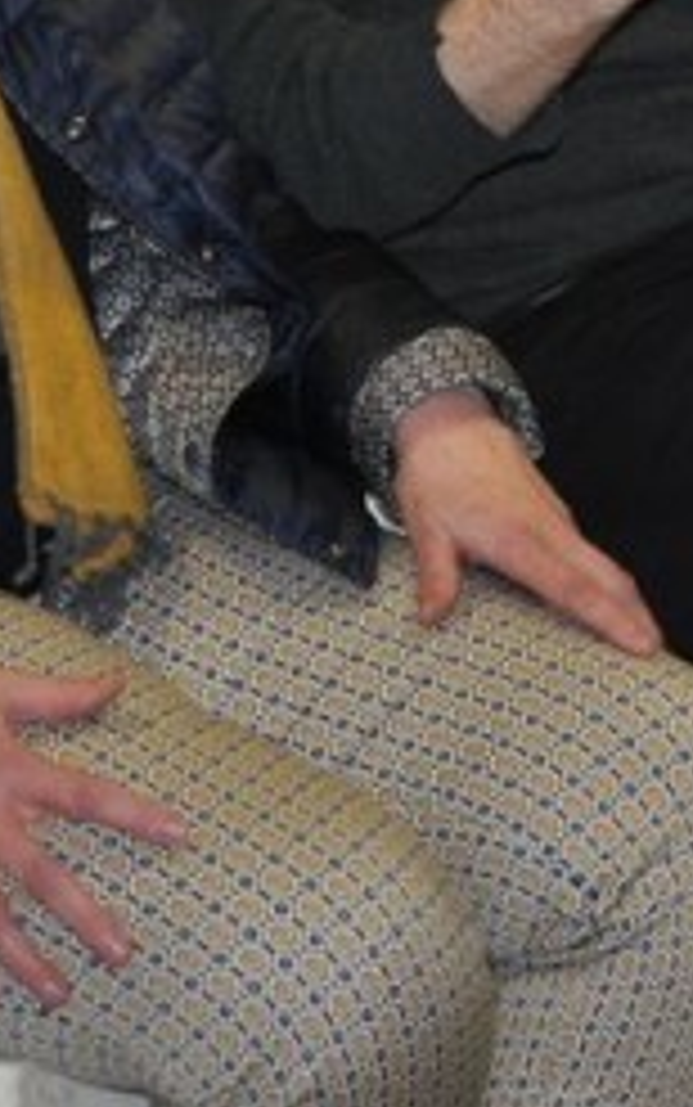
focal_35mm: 216
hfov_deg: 6.0
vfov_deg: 9.6
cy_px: -238
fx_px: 6520
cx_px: 1210
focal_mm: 34
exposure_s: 1/60
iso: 800
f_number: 4.5
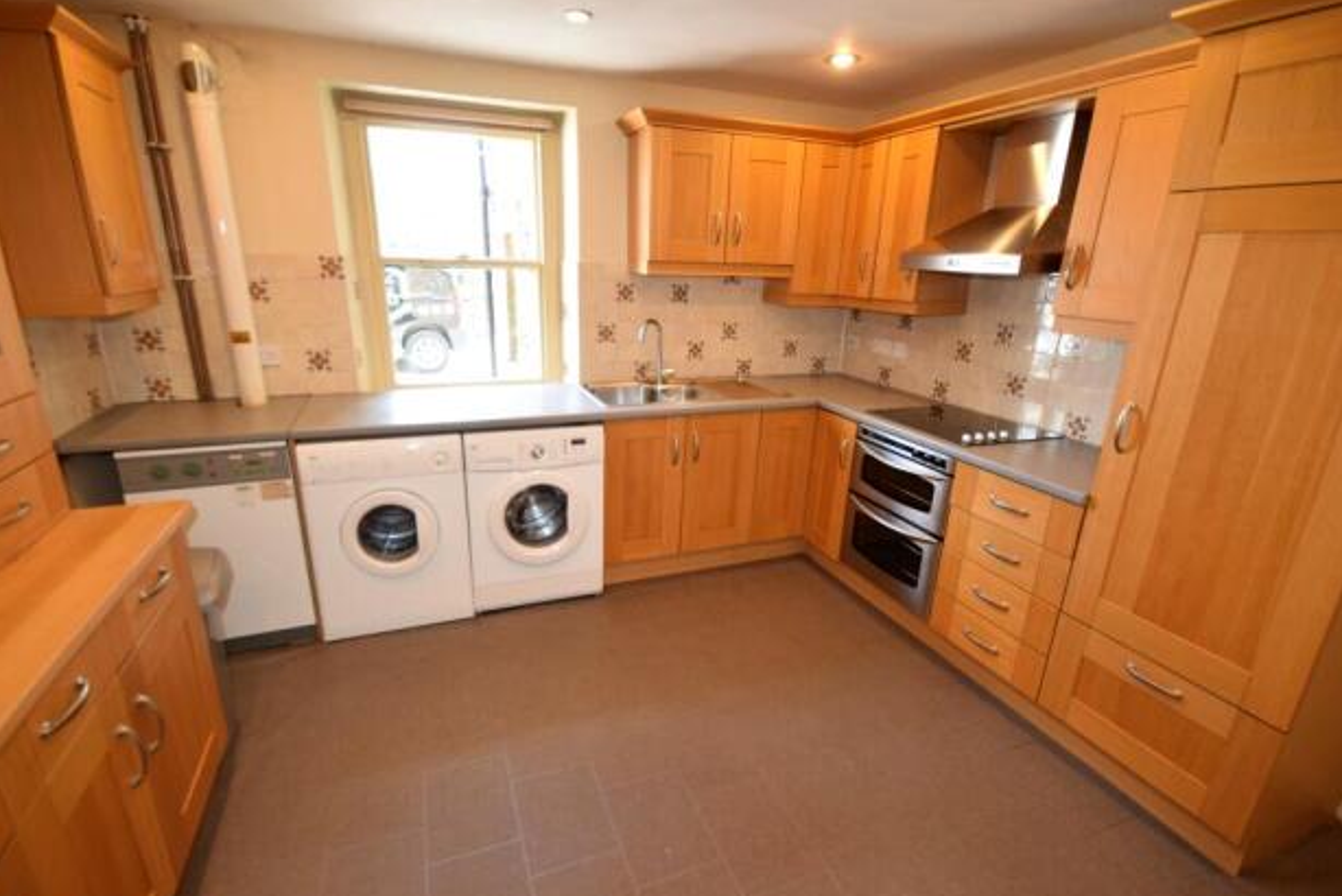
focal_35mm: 16
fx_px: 597
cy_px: 462
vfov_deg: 73.8
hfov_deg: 96.7
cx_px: 663
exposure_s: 1/80
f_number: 4.5
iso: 800
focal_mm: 10
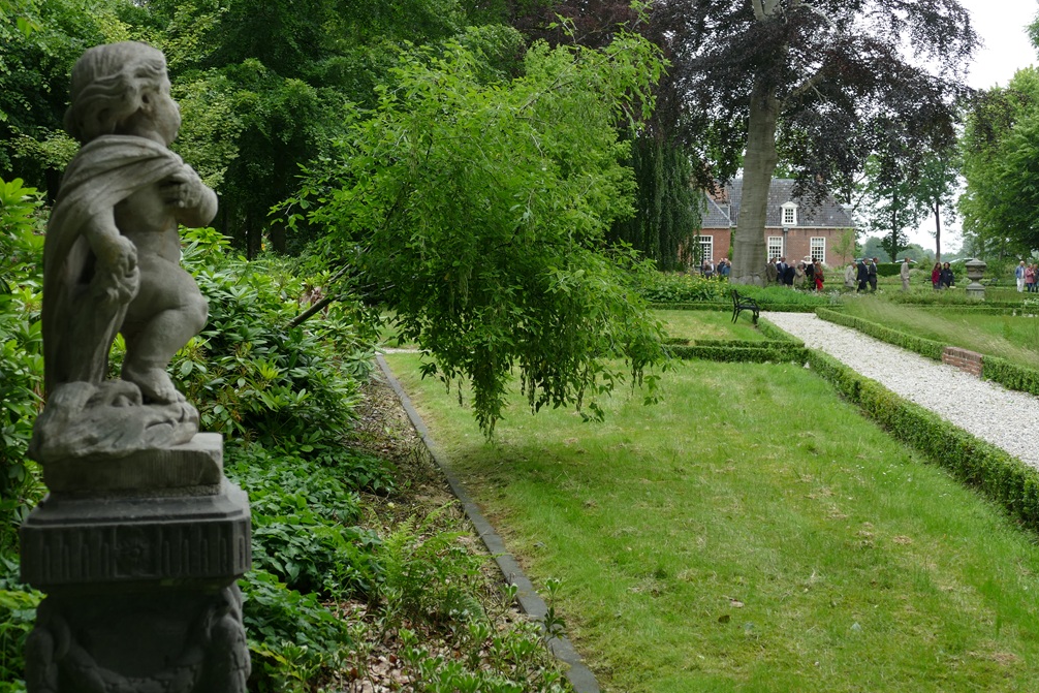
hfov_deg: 39.6
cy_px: 331
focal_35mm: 50
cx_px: 493
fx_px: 1443
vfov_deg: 27.0
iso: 125
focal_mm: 16.74
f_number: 3.2
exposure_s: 1/125
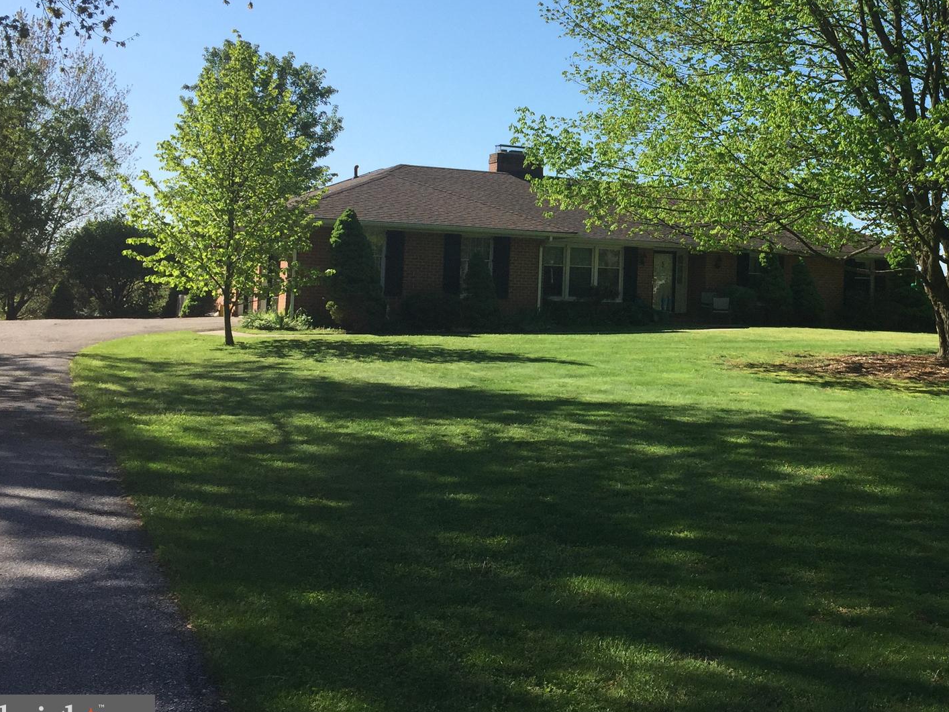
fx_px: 1152
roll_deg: -0.2
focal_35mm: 42
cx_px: 675
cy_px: 234
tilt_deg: +2.1
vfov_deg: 34.0
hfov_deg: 43.8
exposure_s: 1/1799
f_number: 2.2
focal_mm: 4.15
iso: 32
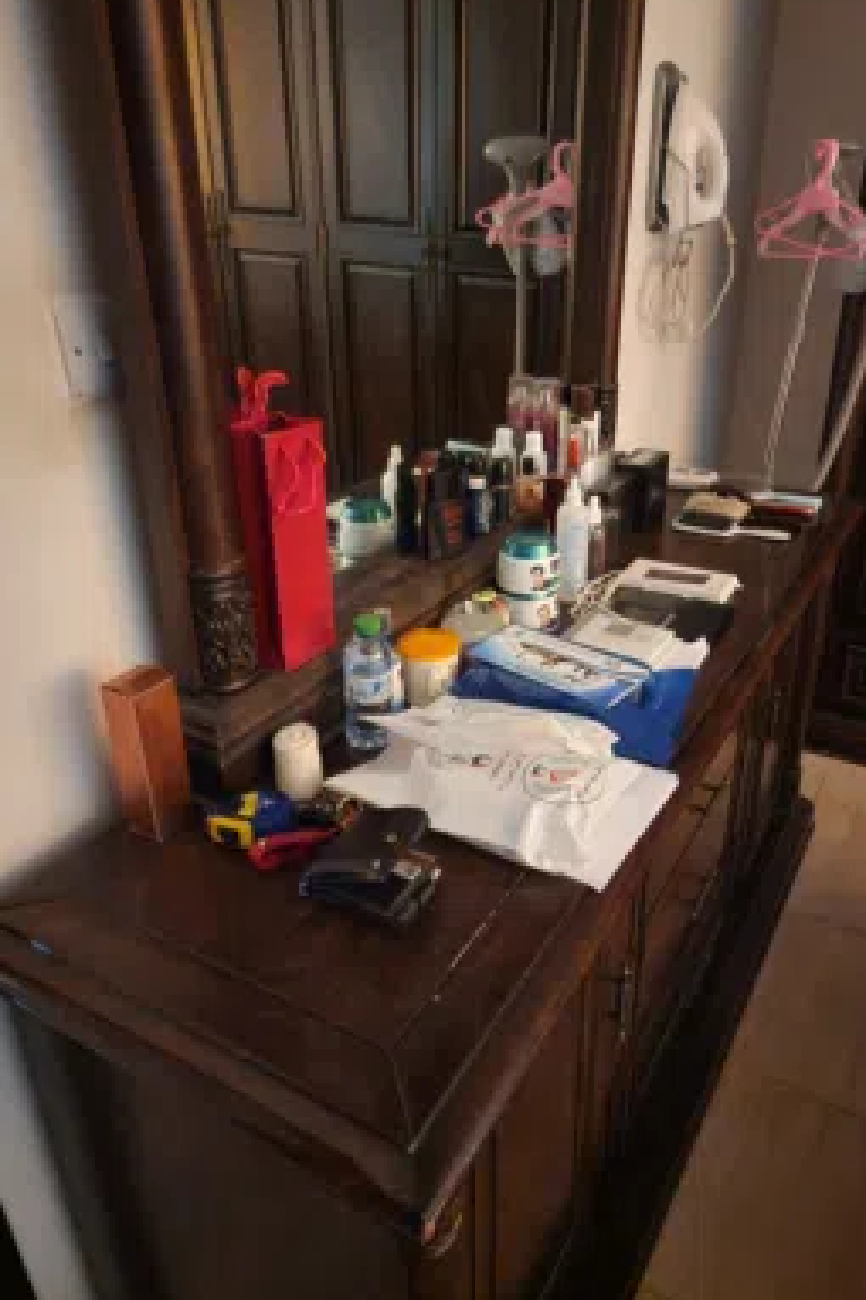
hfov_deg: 51.1
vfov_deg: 71.5
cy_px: 628
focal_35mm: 25
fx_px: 903
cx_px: 482
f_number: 1.8
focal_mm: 6.4
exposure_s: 1/9.99
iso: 1000
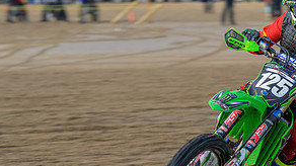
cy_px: 94
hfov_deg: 5.8
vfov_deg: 3.2
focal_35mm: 375
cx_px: 243
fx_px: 2942
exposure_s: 1/320
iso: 250
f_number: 8
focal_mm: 180
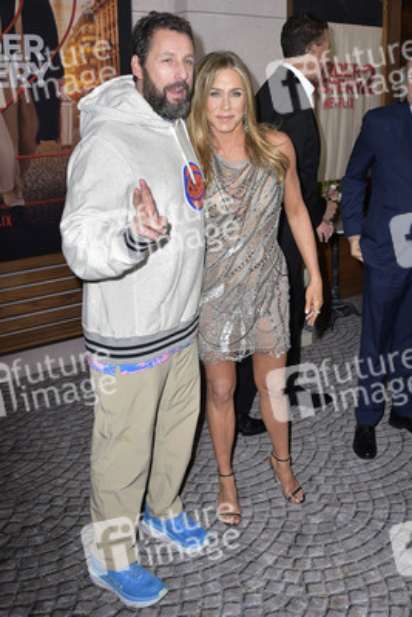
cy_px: 308
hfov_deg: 46.4
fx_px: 480
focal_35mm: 28
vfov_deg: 65.5
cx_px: 206
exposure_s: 1/250
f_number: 6.3
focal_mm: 28
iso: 320
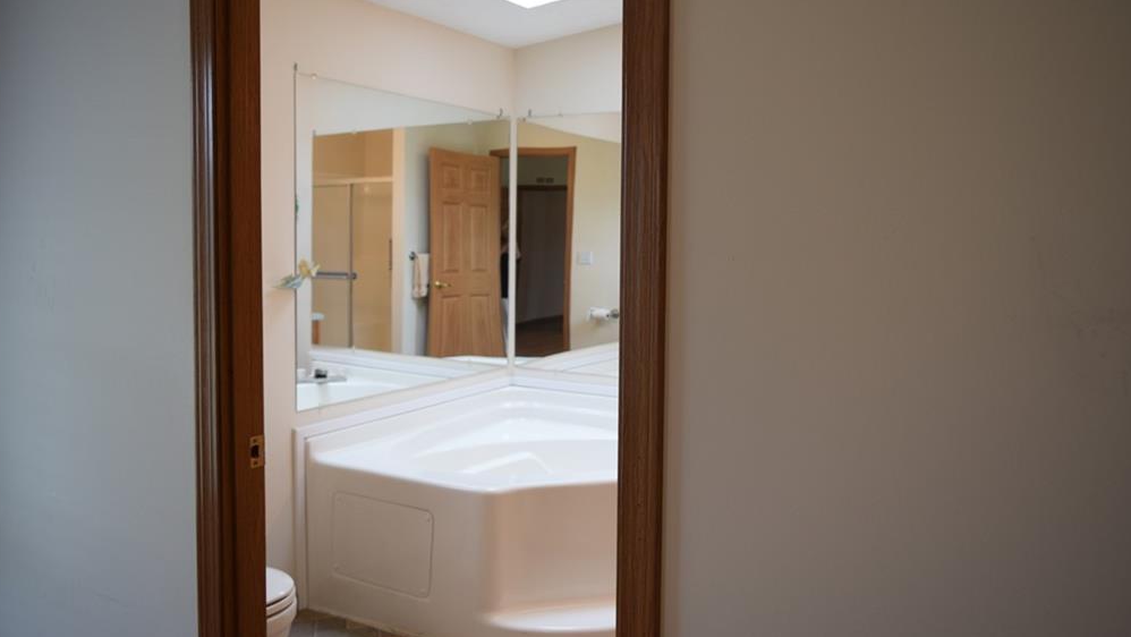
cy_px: 294
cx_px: 563
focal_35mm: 29
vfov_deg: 40.2
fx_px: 870
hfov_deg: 66.1
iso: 400
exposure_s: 1/80
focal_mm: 18
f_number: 4.5
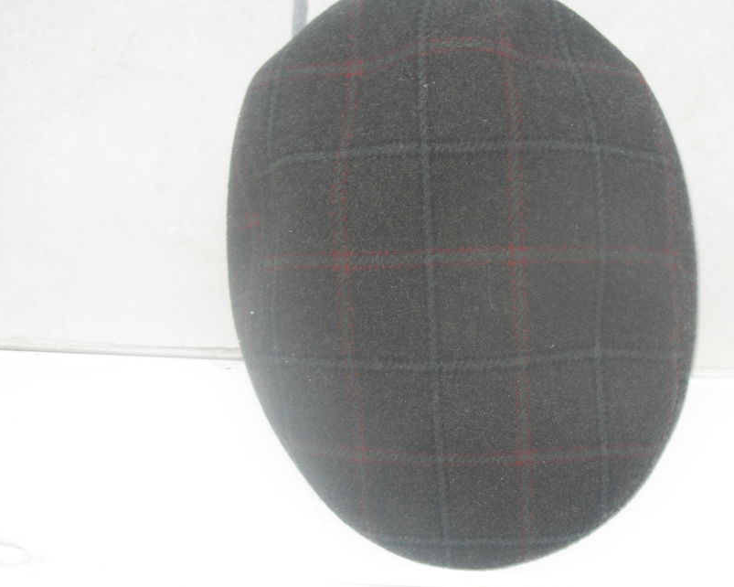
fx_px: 977
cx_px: 402
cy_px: 284
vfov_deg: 33.4
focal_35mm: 45
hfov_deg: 41.1
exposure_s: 1/45
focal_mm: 6.3
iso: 100
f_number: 2.8
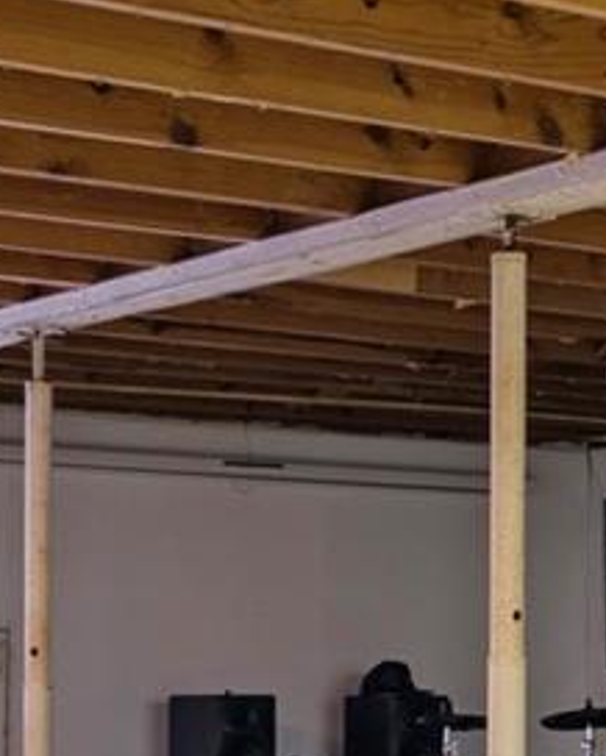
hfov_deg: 13.2
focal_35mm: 113
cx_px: 781
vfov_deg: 16.8
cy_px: 627
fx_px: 2531
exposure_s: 8
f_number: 8
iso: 50
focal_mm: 11
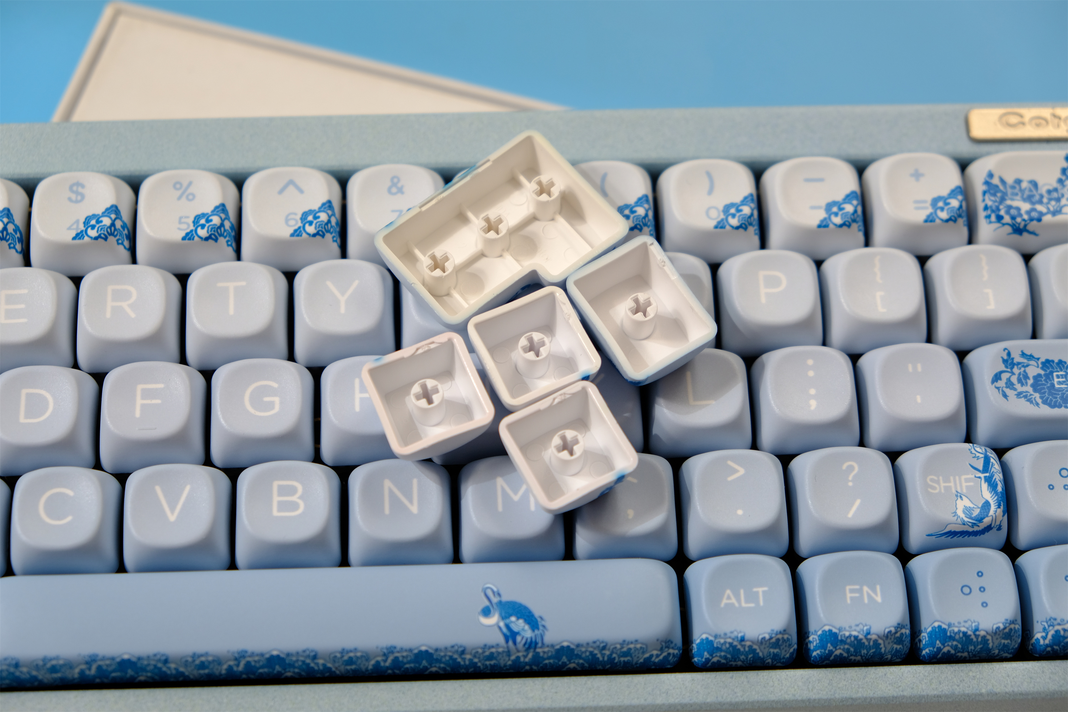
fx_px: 2165
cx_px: 534
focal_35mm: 73
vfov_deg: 18.7
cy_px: 356
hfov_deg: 27.7
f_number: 4.5
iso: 200
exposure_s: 1/30
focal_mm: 48.4
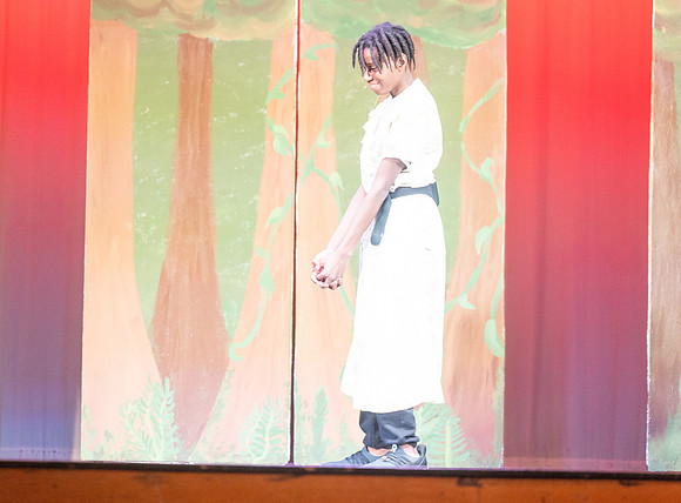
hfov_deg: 10.9
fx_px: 3553
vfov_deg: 8.1
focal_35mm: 182
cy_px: 228
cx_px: 329
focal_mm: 150
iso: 1600
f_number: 2.8
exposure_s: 1/320
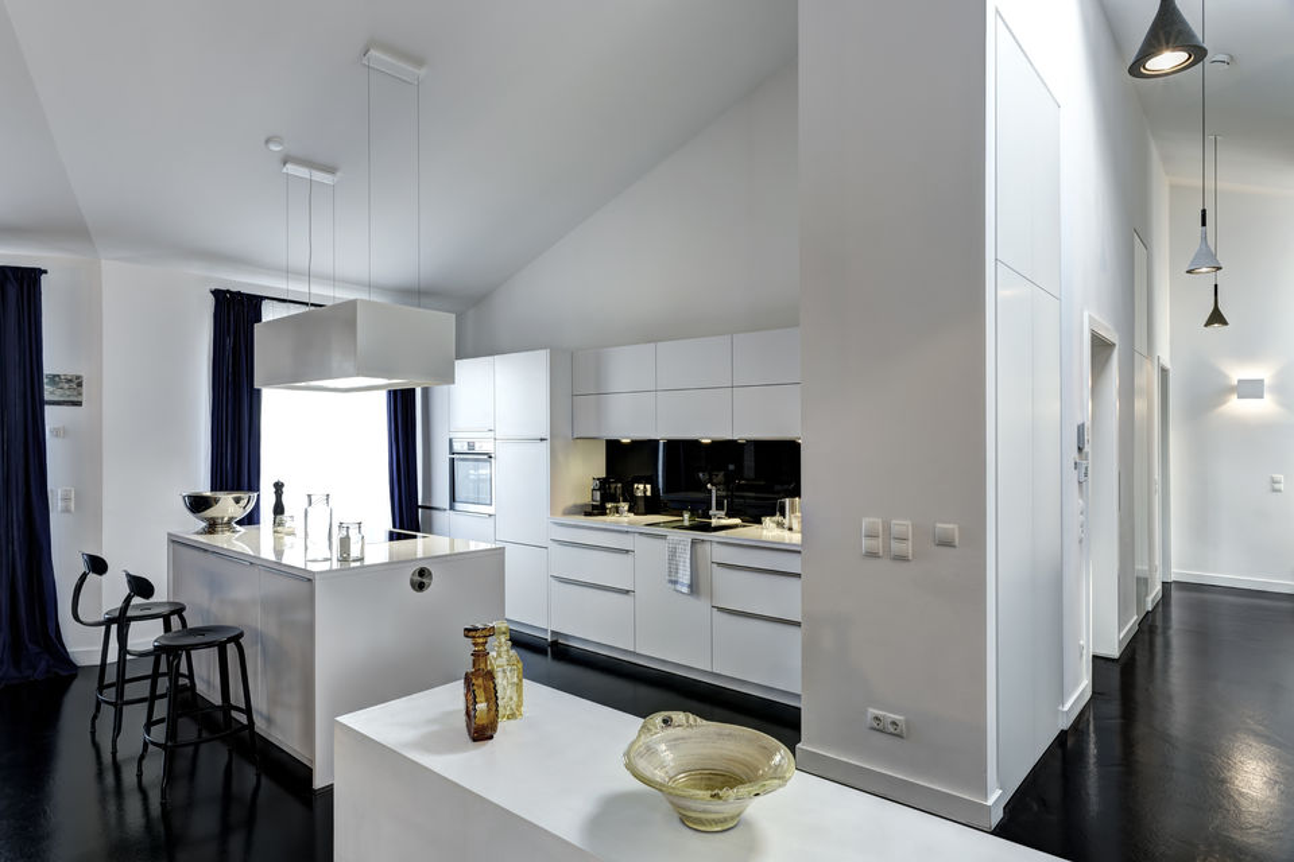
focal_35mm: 20
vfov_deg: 61.9
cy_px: 431
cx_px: 647
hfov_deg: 84.0
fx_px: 719
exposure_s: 1/1.67
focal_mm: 20
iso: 125
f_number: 11
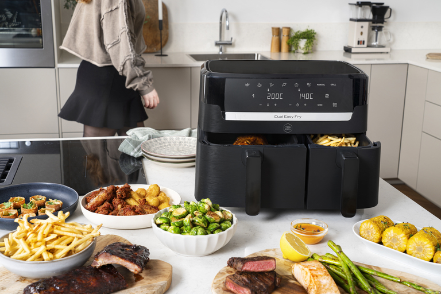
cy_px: 147
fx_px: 588
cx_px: 220
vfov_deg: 28.1
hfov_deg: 41.1
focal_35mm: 48
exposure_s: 1/160
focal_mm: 48
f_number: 9
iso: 100
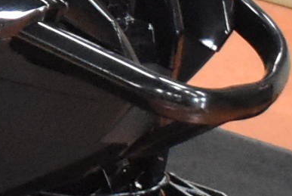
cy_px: -217
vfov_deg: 3.5
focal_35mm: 394
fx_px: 3199
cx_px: -741
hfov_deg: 4.9
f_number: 4.5
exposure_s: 1/125
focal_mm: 34
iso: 5600
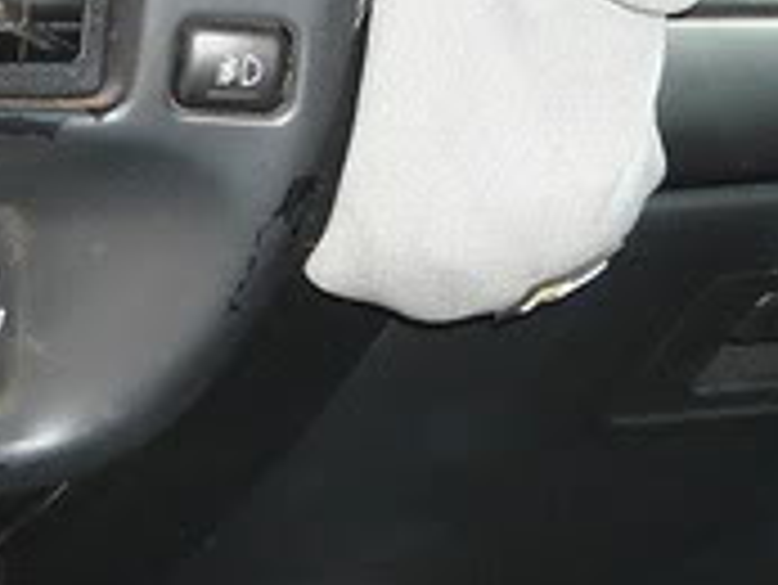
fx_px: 3644
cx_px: 108
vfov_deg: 9.2
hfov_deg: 12.1
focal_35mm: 162
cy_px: 324
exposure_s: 1/60
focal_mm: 5.7
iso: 200
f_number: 2.8
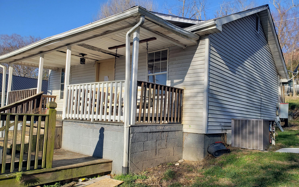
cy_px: 100
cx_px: 148
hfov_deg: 66.5
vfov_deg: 44.5
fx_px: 228
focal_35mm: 28
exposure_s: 1/1148
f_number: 2.4
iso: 50
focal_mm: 4.3
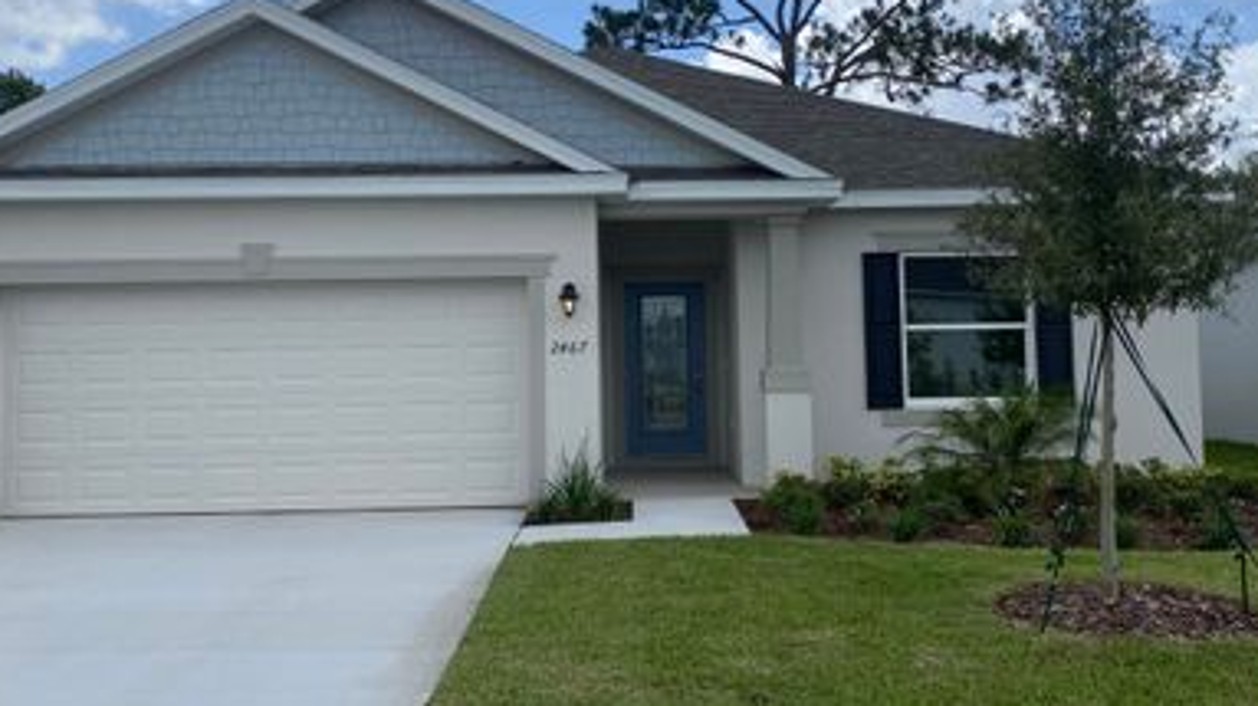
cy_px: 281
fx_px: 1234
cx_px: 657
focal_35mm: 37
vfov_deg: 31.8
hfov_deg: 54.0
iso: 32
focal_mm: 4.25
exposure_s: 1/4808
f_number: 1.8
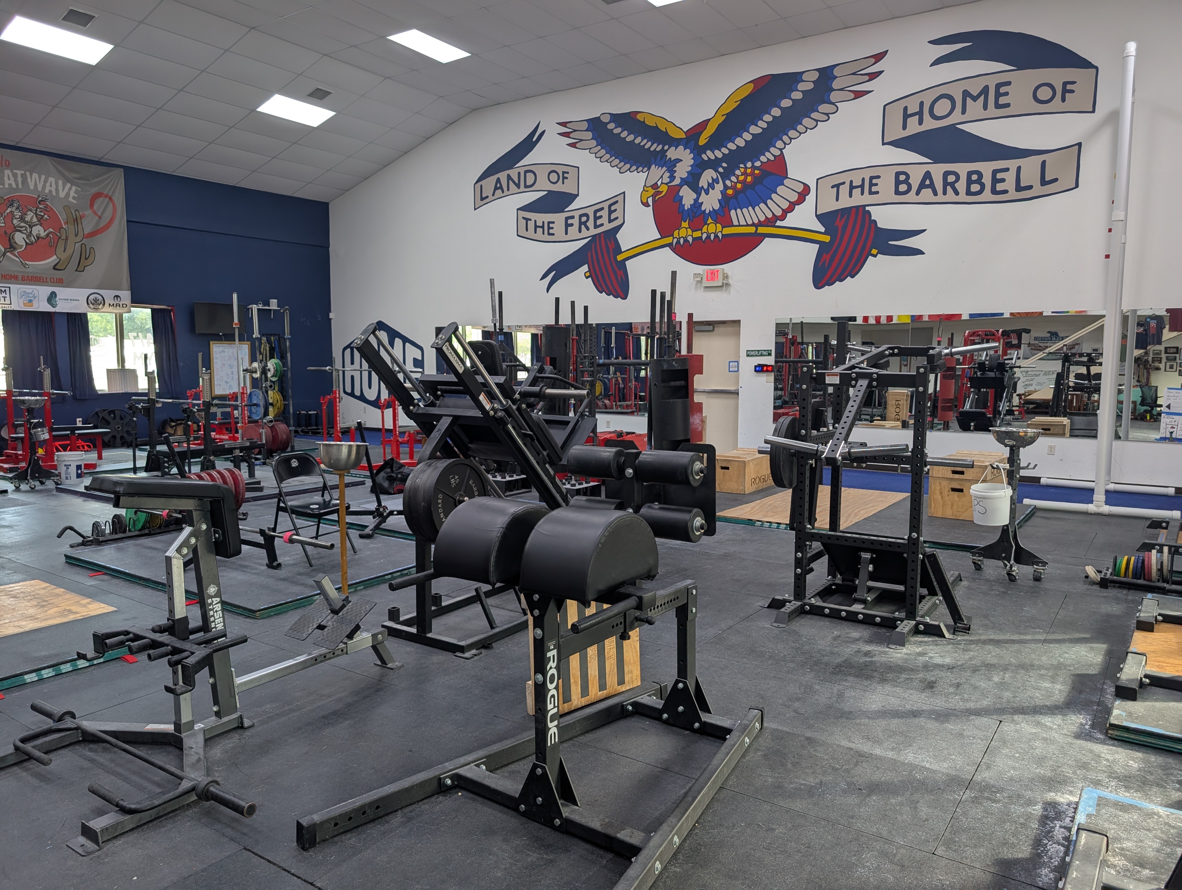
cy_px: 445
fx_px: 821
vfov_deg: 56.9
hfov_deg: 71.5
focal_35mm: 24
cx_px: 591
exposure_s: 1/24
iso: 51
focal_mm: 6.9
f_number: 1.68
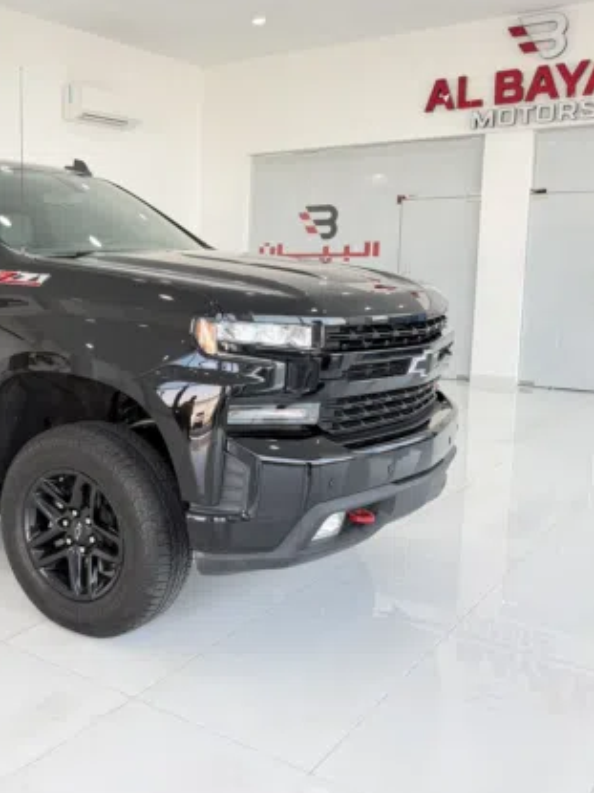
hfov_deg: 36.0
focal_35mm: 37
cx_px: 44
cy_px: 363
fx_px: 847
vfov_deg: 50.1
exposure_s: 1/160
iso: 125
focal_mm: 6.76
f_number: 1.78
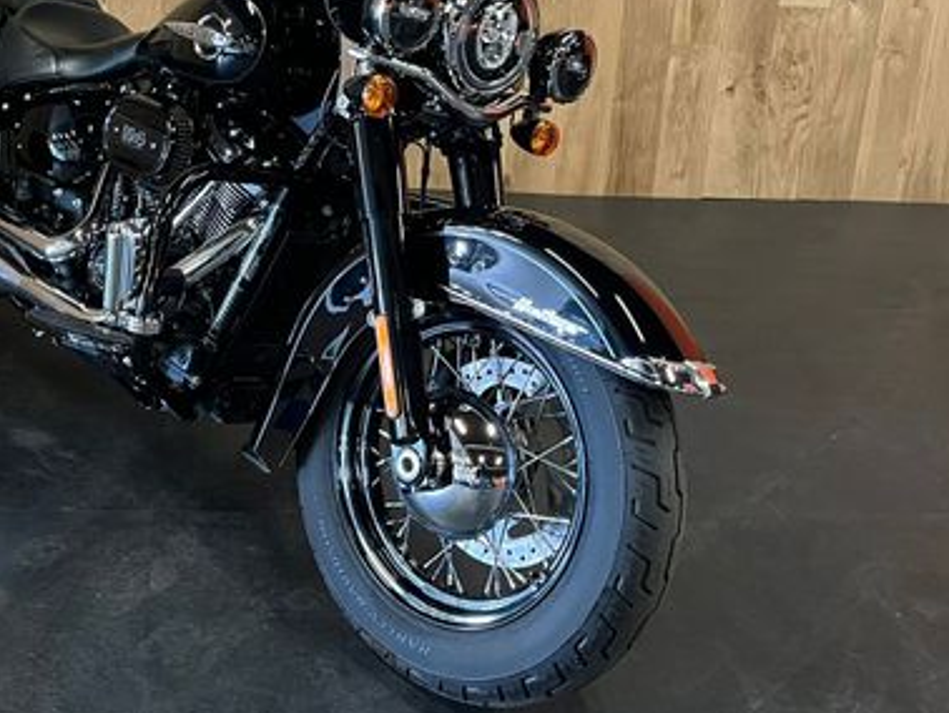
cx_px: 274
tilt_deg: -14.6
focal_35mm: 44
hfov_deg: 42.0
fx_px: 1207
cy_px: 128
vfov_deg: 31.9
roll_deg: -2.3
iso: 640
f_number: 1.6
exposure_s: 1/33
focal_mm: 5.1
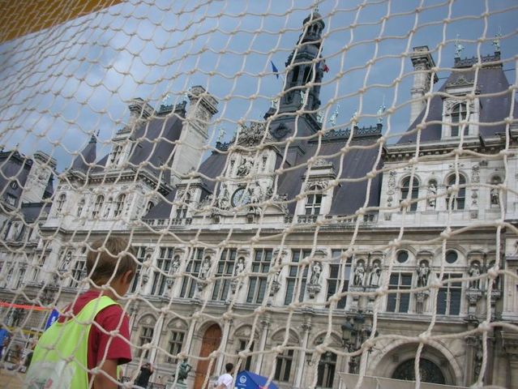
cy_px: 194
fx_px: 524
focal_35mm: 35
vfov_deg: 40.7
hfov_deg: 52.6
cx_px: 259
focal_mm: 5.8
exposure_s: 1/75.4
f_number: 8.5
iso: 50
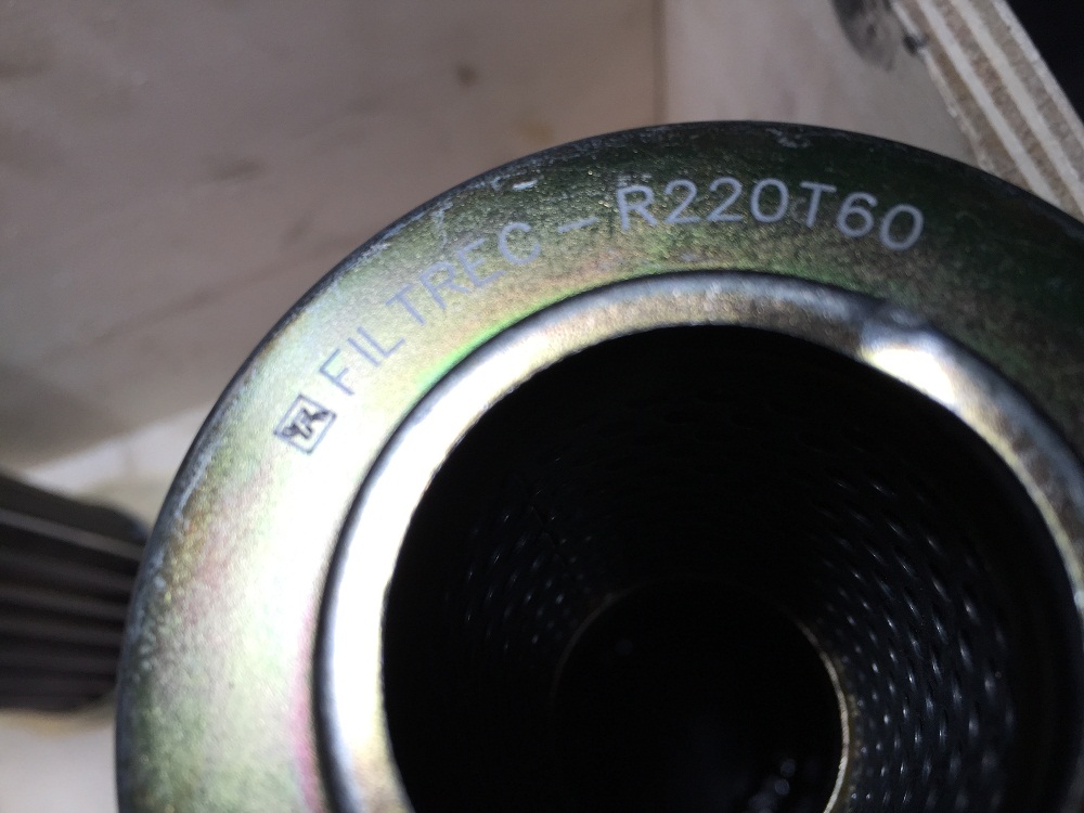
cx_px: 542
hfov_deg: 61.7
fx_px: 908
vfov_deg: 48.2
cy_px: 406
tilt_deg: -70.5
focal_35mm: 29
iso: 40
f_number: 2.2
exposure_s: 1/100
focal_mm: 4.15
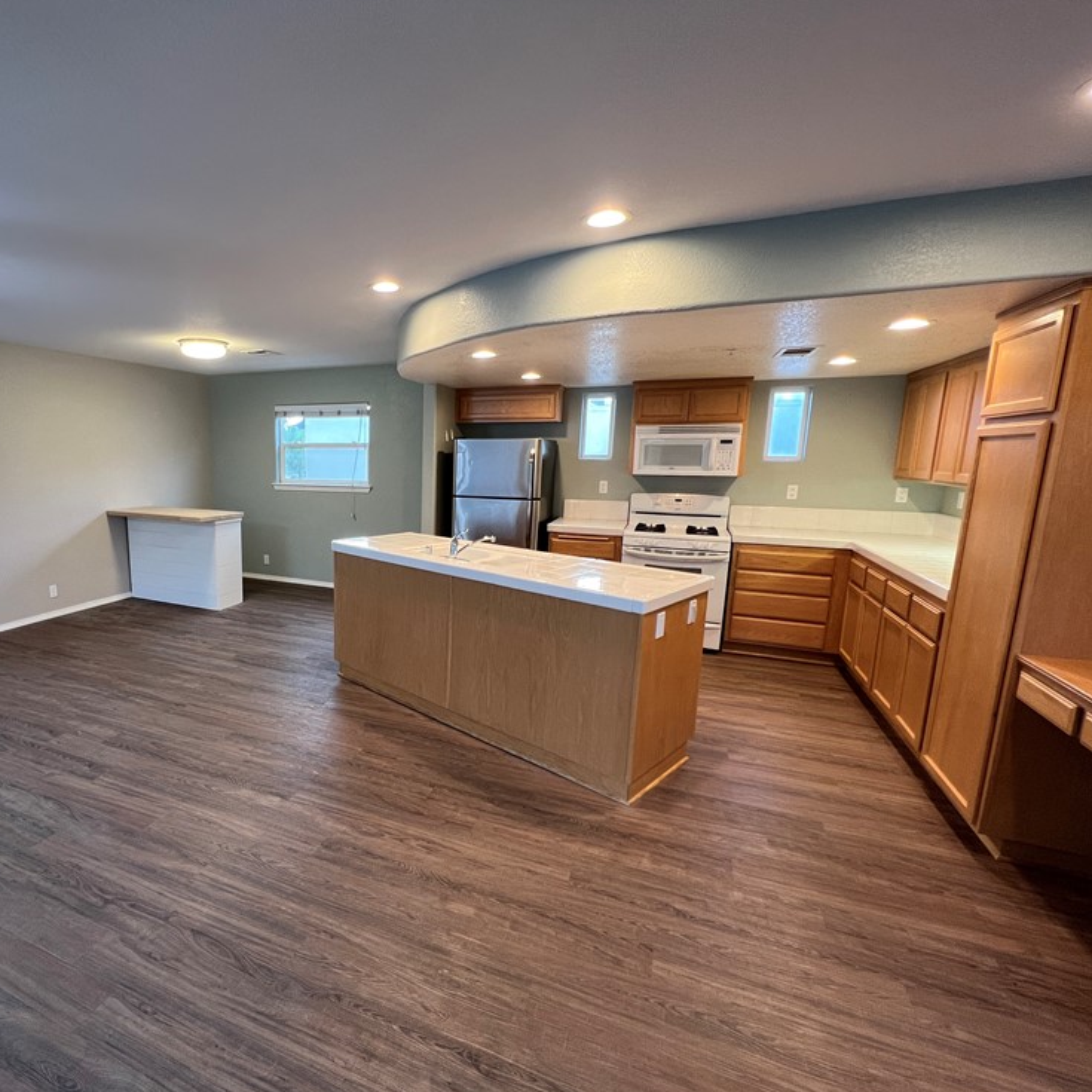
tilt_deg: -10.1
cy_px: 560
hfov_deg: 84.9
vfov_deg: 87.4
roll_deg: -0.5
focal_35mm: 16
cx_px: 380
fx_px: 571
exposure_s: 1/60
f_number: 1.8
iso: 160
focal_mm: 1.57
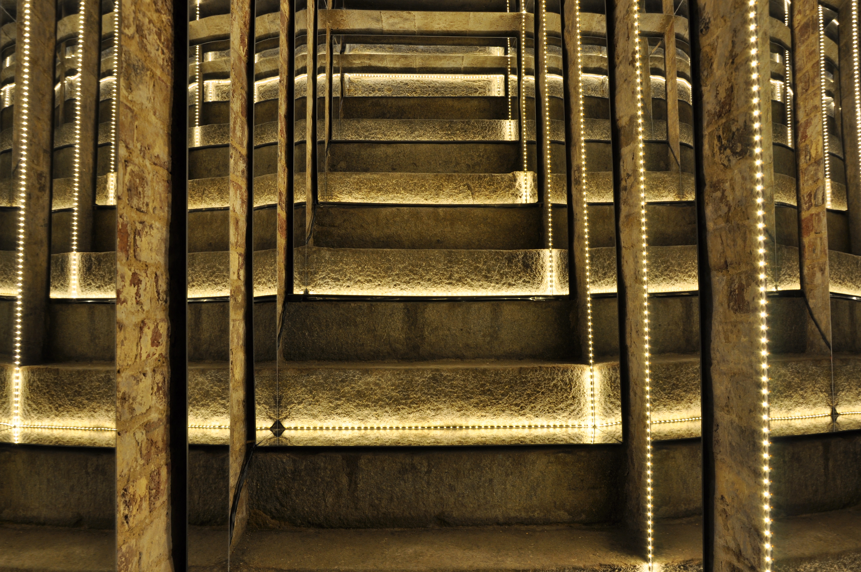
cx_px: 430
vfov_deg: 41.6
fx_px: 752
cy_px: 286
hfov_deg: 59.6
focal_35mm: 32
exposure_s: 1/10
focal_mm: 21
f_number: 9
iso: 200
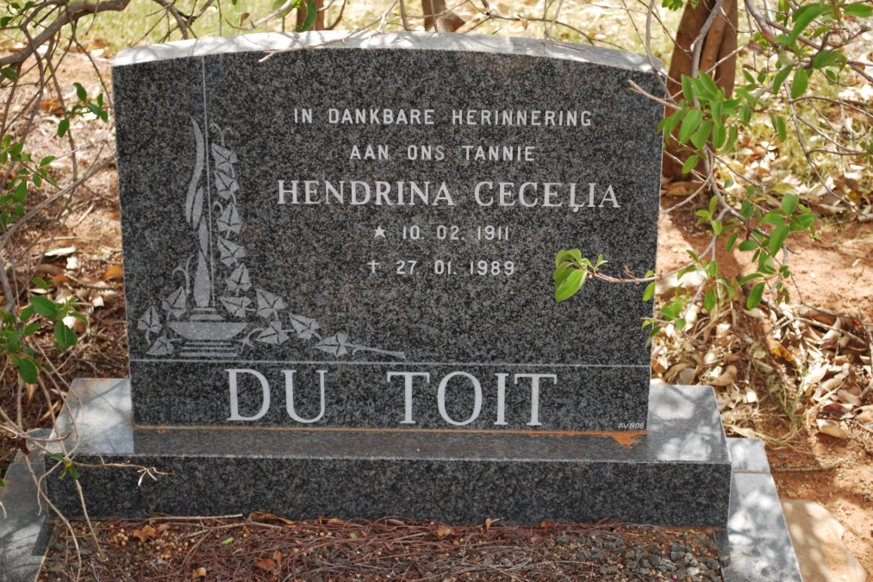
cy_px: 294
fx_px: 2025
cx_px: 438
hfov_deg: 24.3
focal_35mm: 84
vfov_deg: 16.4
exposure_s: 1/125
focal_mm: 55
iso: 140
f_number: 5.6
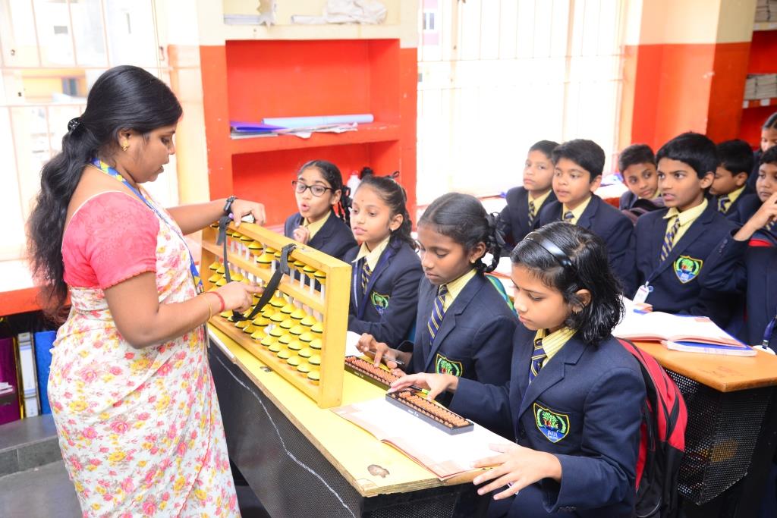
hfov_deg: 50.7
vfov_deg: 35.1
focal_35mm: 38
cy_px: 259
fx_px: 820
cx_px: 388
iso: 1000
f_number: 5
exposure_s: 1/125
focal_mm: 38
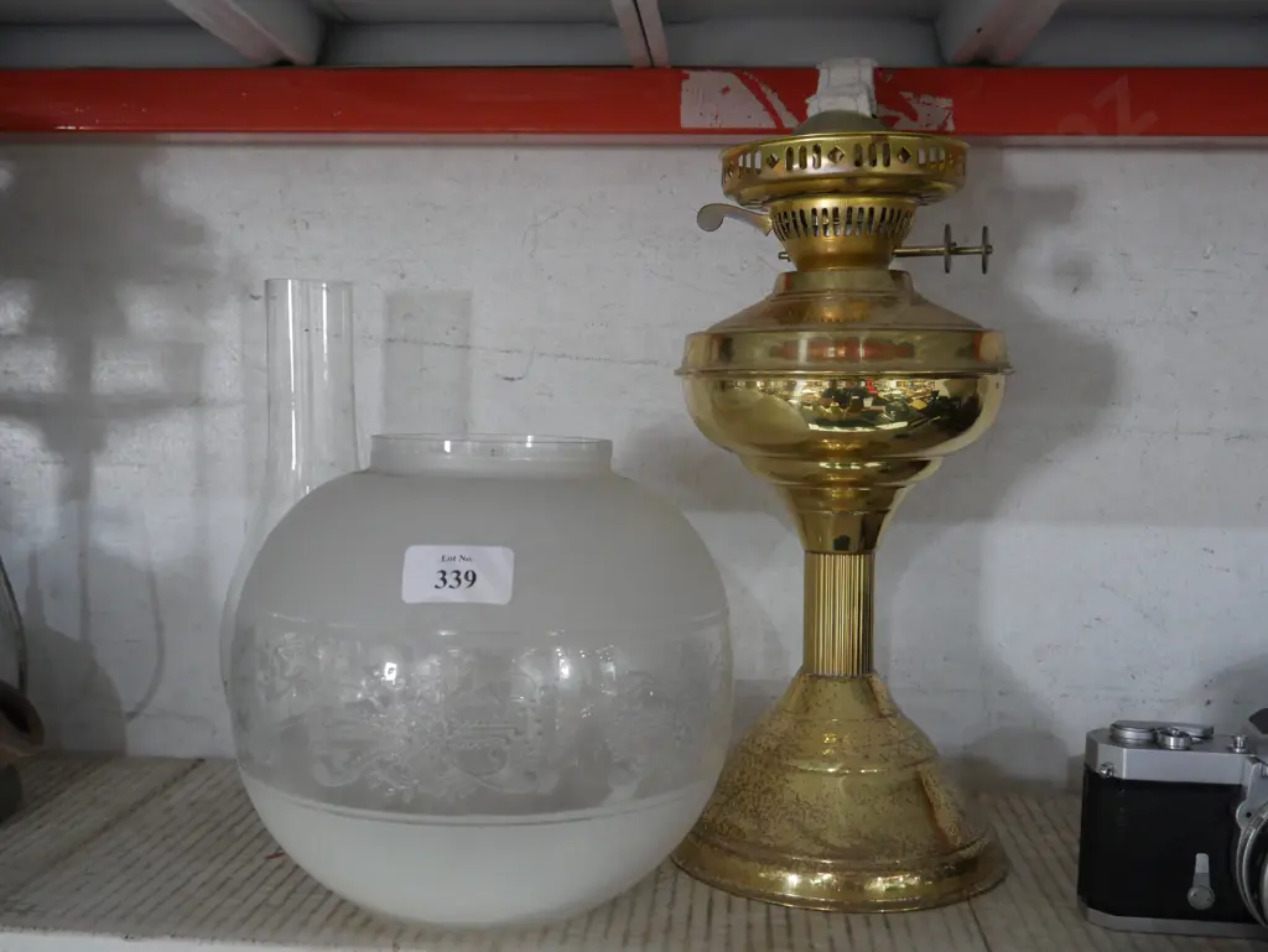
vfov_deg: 37.8
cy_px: 476
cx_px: 634
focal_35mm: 38
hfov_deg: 49.0
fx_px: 1393
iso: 1600
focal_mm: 19
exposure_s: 1/60
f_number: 4.1
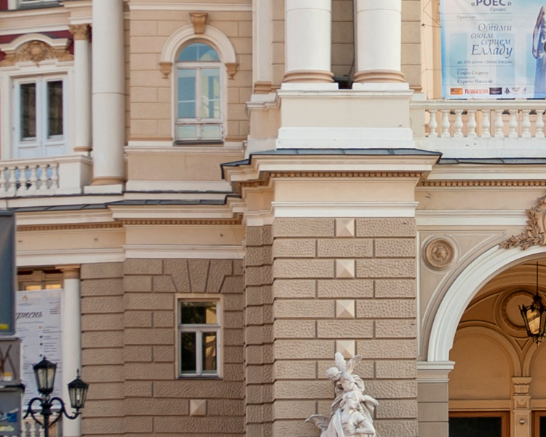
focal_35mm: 171
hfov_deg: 11.2
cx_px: 442
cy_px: -34
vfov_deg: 9.0
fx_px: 2763
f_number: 4.5
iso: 200
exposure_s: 1/400
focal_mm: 38
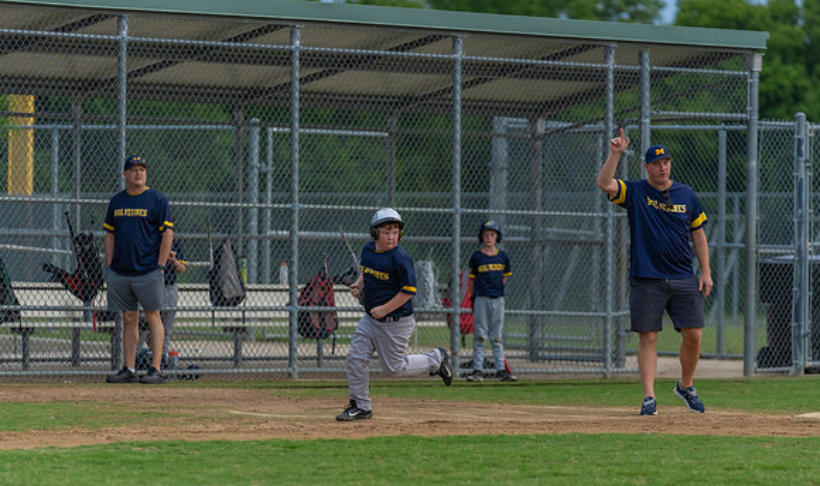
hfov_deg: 8.9
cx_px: 441
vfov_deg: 5.3
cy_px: 293
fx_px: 5239
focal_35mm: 238
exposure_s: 1/1000
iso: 1000
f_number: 2.8
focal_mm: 200
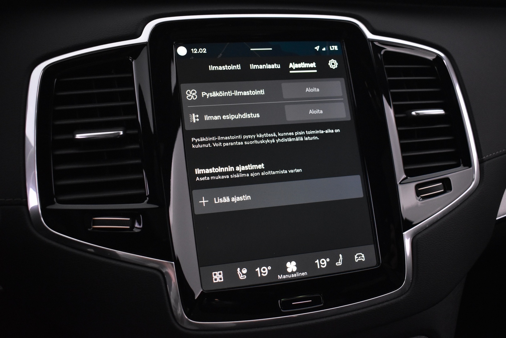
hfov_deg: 49.6
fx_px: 548
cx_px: 253
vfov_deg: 34.2
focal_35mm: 39
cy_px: 169
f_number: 4
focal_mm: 26
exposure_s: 1/40
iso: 2500
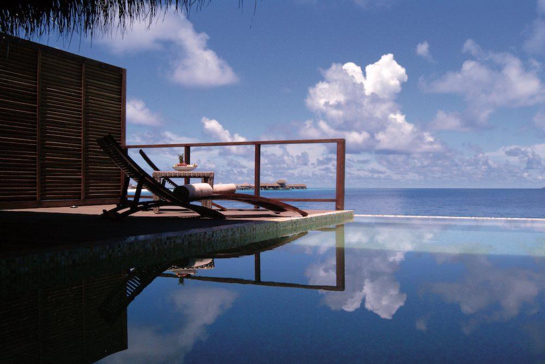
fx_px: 500
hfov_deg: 57.2
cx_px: 272
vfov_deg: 40.1
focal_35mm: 33
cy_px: 182
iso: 800
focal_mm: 22
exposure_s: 1/250
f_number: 22
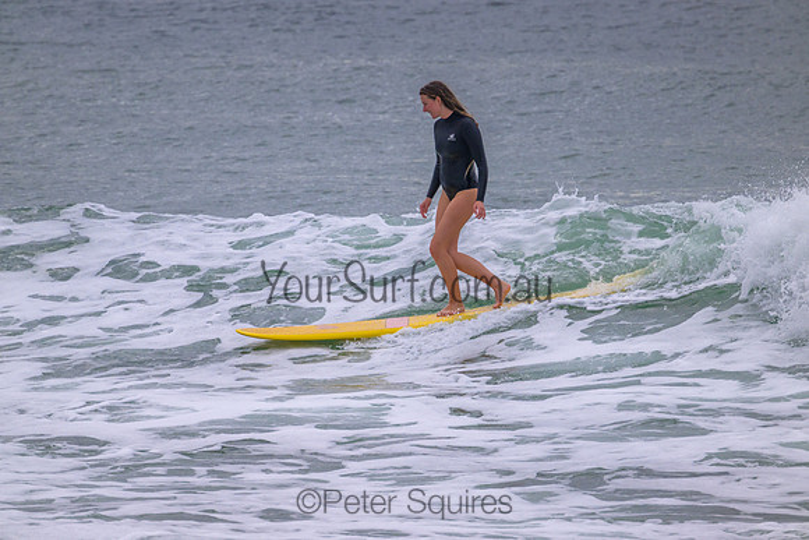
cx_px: 404
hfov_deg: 2.6
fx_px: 17981
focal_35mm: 800
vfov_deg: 1.7
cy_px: 270
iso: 900
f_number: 11
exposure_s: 1/2000
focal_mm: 800
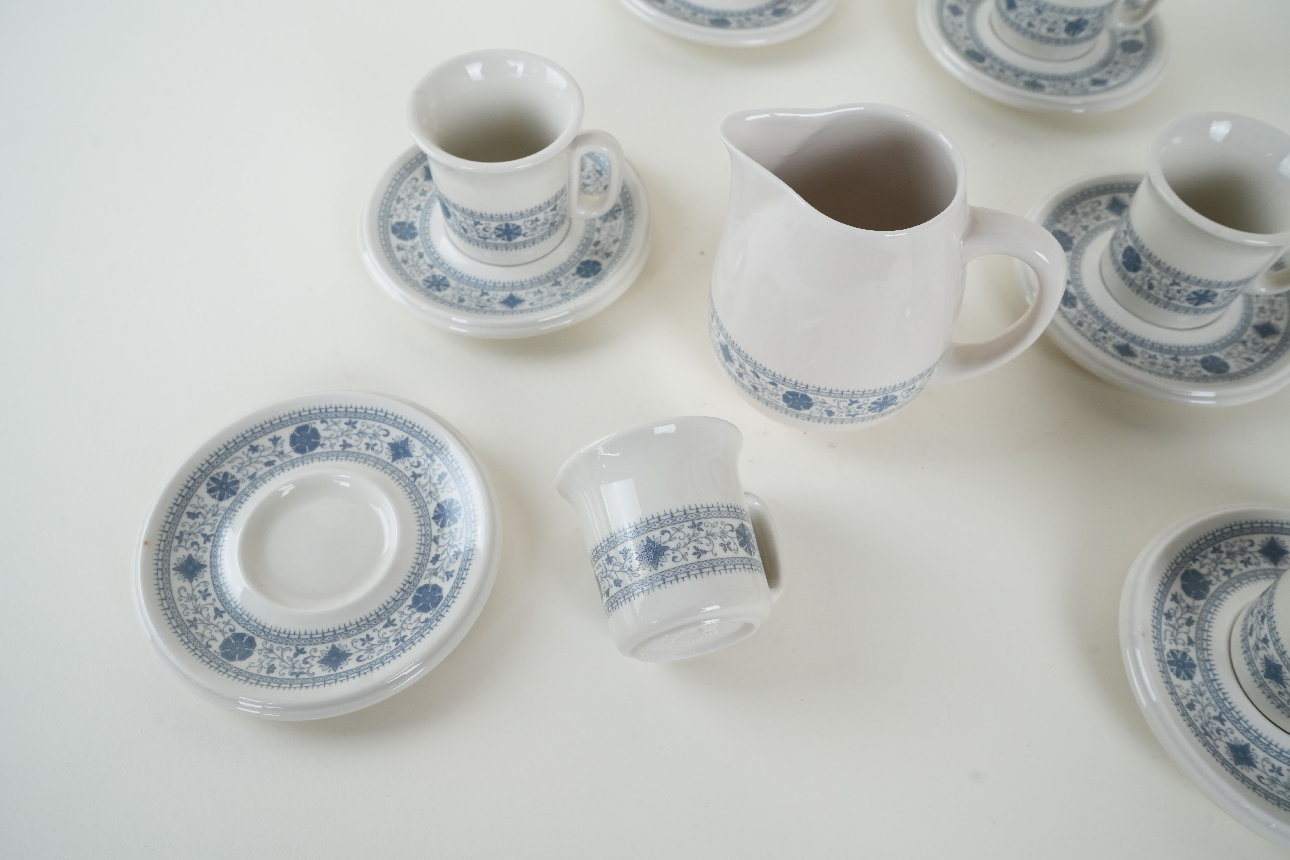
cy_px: 430
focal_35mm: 29
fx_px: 1039
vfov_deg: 45.0
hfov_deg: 63.7
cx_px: 645
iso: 2500
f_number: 9
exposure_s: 1/80
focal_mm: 29
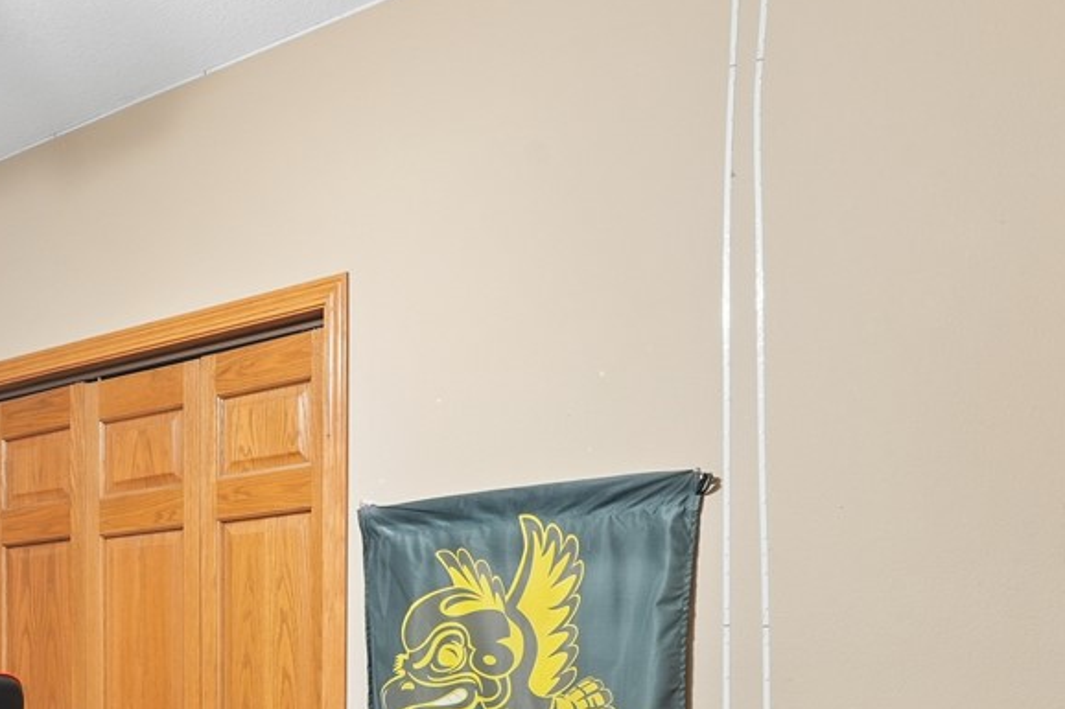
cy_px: 706
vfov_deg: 27.1
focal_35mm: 47
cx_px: -80
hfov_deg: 36.2
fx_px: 1390
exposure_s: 1/1.67
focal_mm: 16
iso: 400
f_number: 10
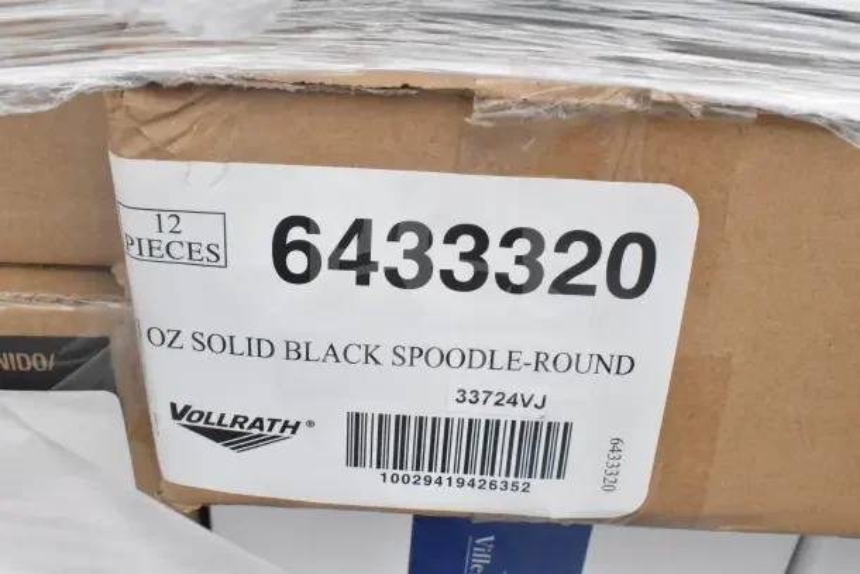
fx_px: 932
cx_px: 430
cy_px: 287
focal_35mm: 39
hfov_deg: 49.5
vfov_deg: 34.2
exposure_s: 1/1600
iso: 6400
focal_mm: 26
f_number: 16
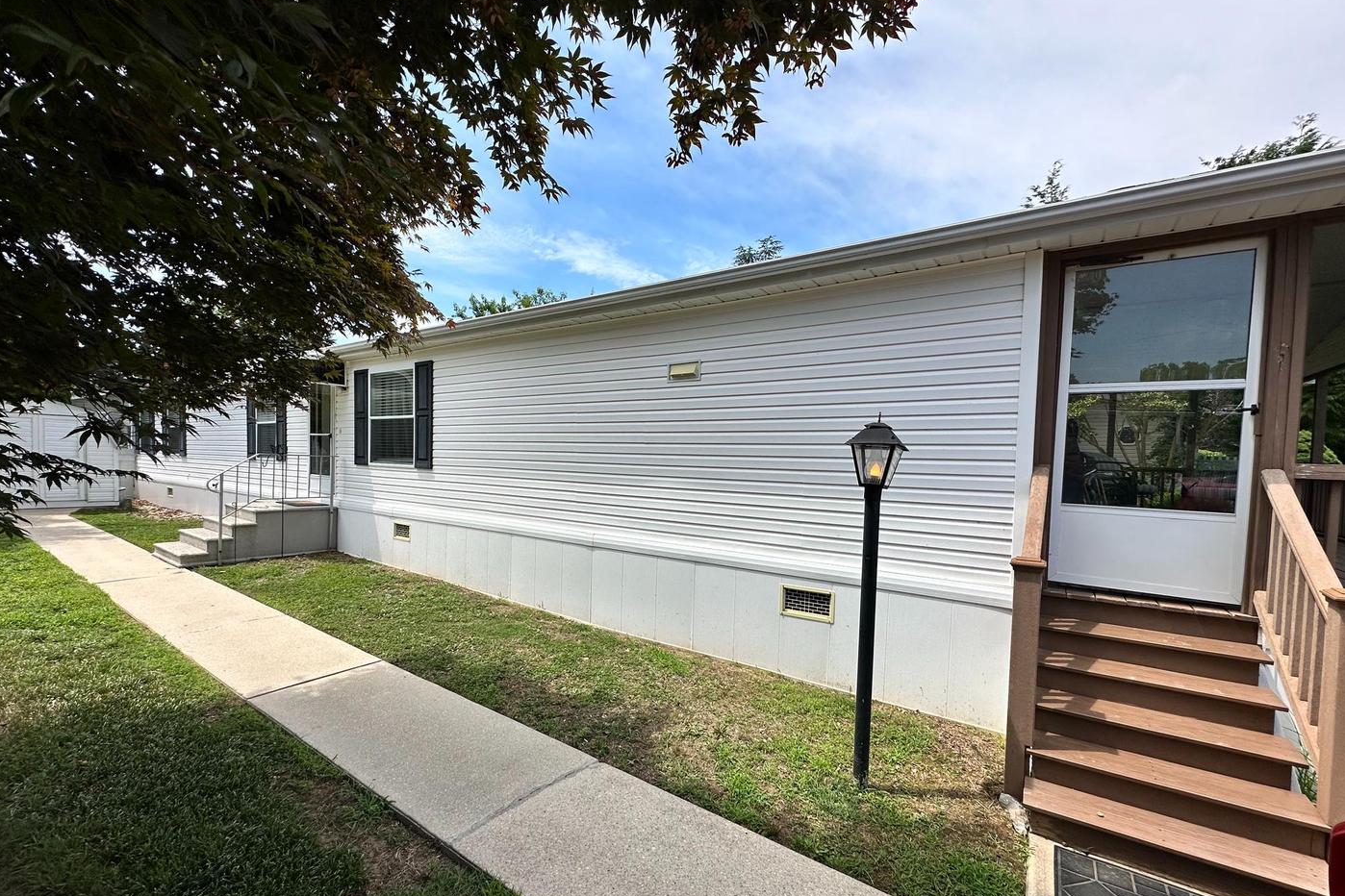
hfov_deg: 100.4
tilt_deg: -2.3
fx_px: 560
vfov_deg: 77.2
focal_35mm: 15
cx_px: 658
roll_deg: -1.5
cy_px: 482
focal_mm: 2.22
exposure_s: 1/2092
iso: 50
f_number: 2.2
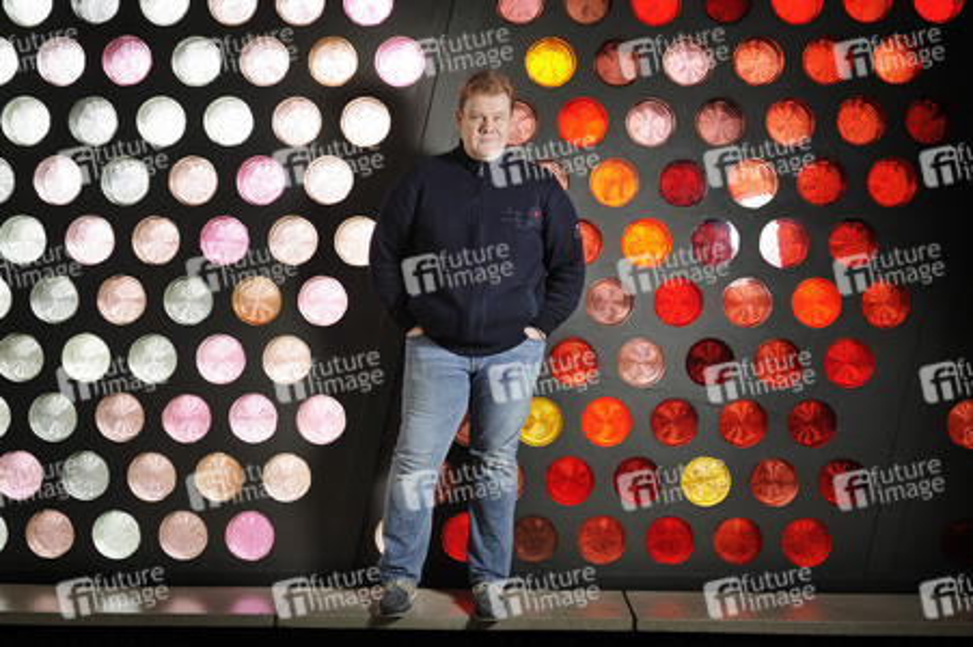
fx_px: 864
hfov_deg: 58.8
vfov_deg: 41.1
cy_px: 324
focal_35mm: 32
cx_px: 486
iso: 400
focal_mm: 32
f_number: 4
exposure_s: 1/100
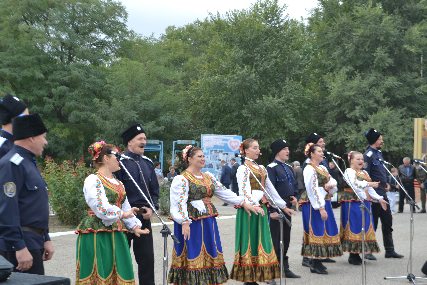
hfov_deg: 36.9
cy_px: 142
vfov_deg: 25.1
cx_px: 214
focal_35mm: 54
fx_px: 640
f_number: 5.6
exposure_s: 1/125
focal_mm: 36
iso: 100
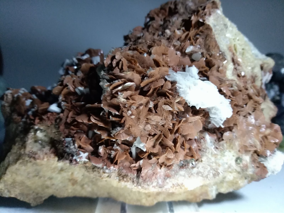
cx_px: 142
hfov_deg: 67.3
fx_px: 213
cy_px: 106
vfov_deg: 53.1
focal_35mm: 26
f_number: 2
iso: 917
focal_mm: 3.54
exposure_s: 1/14.3
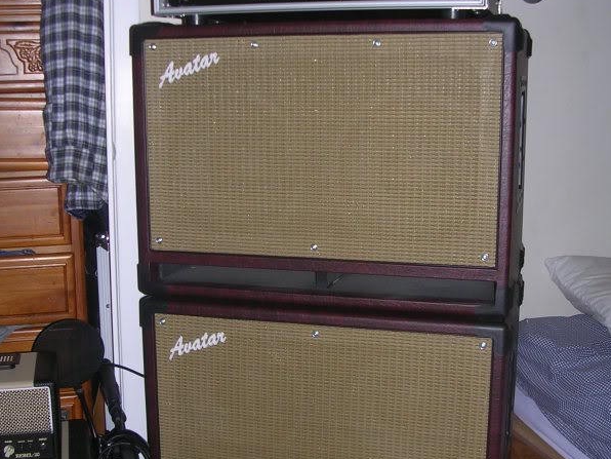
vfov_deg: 28.5
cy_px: 265
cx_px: 307
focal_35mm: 51
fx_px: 900
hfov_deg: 37.5
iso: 50
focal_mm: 5.8
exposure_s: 1/60.1
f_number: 2.8
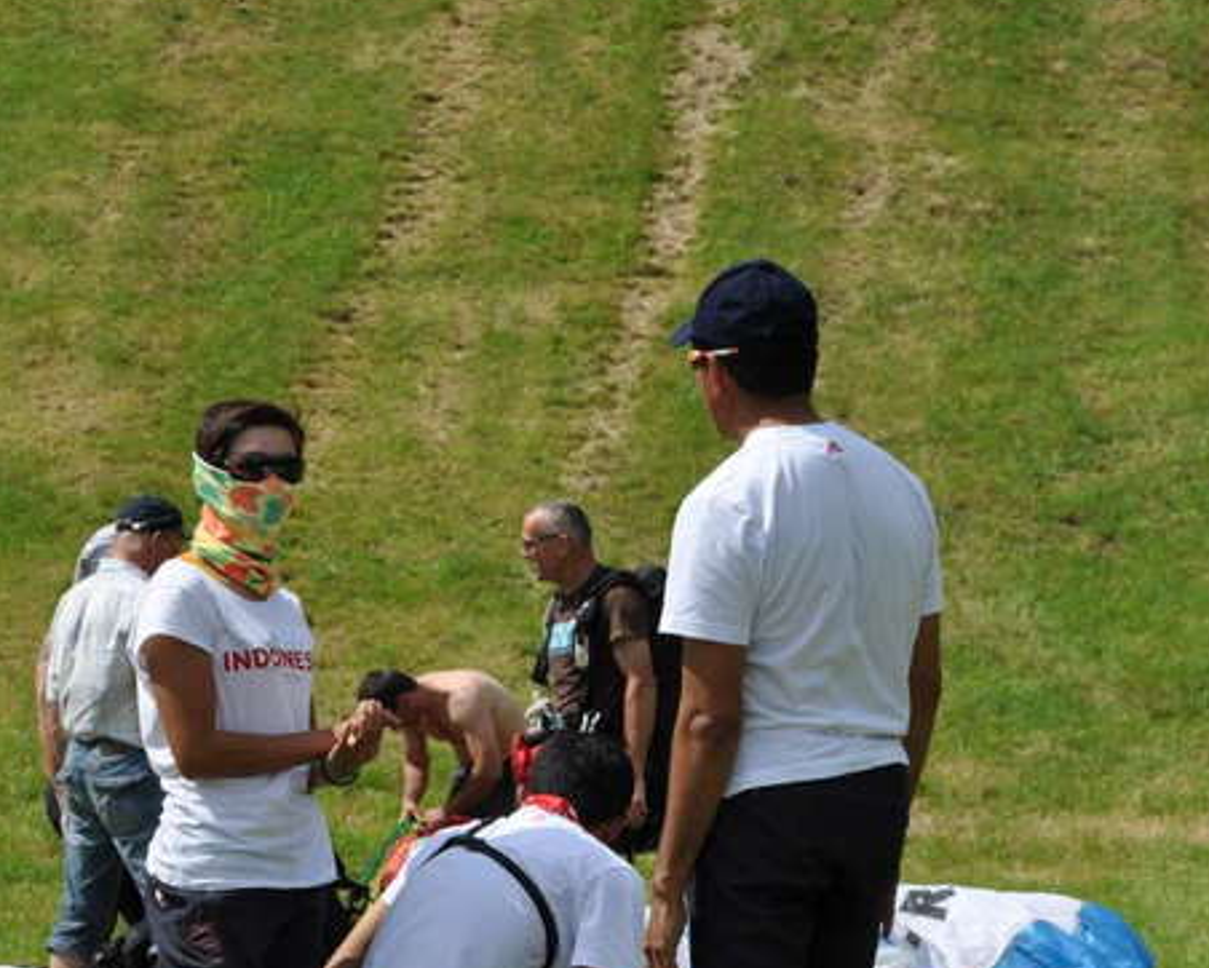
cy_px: 663
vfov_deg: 8.4
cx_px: 556
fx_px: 6616
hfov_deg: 10.4
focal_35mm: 185
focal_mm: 75
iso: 200
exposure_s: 1/400
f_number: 10
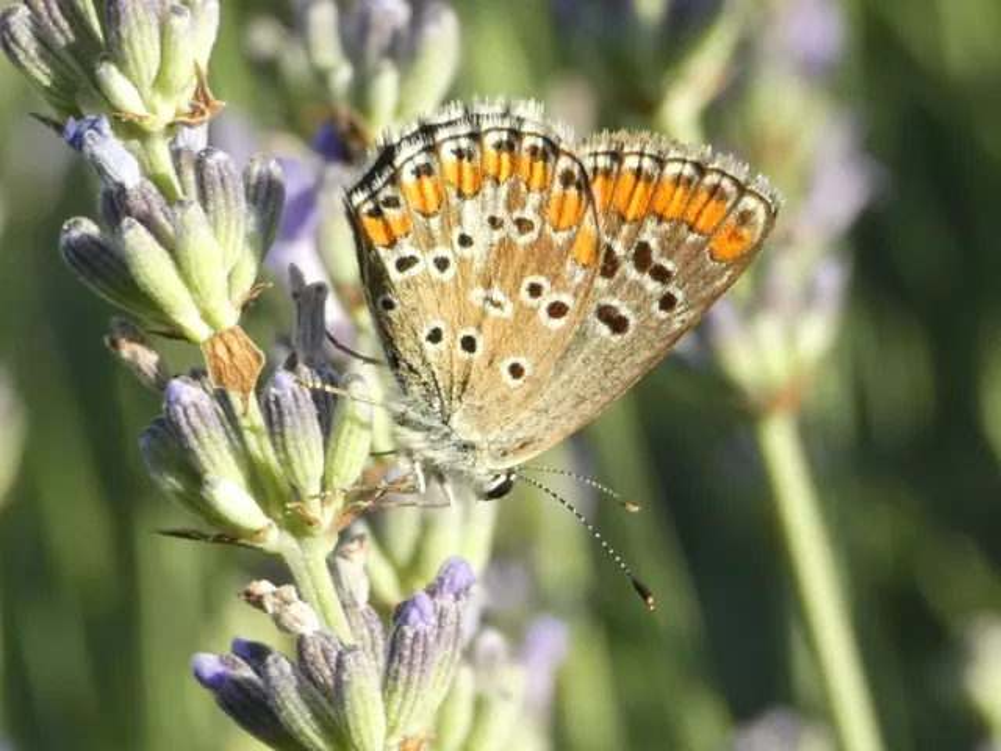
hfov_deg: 13.4
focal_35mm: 147
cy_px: 376
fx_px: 4251
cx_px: 500
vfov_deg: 10.1
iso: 160
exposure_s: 1/80
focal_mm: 26.3
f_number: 5.4
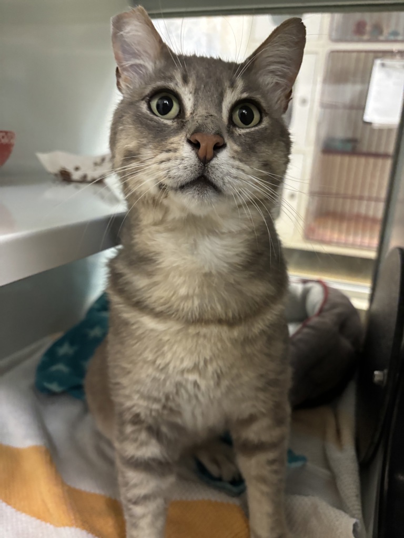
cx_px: 202
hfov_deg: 53.1
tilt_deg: -14.1
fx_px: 405
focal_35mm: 26
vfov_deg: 67.3
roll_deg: -2.2
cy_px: 269
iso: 500
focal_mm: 5.96
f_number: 1.6
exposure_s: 1/30
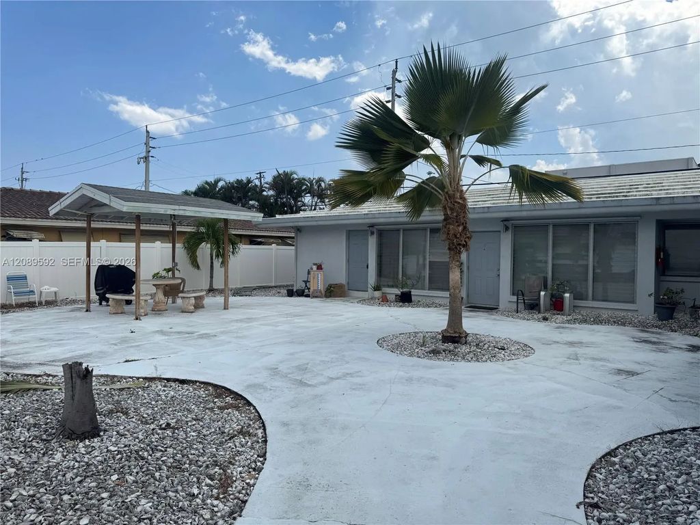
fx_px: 485
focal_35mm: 24
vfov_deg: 56.8
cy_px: 262
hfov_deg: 71.6
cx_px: 350
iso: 80
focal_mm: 6.76
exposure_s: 1/4608
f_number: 1.78
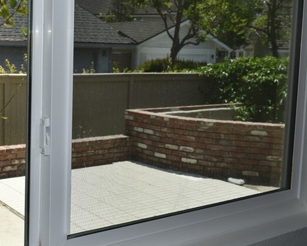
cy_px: 96
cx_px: 49
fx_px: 445
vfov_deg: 30.7
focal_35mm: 49
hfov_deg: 36.4
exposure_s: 1/200
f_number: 8
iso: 100
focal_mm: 18
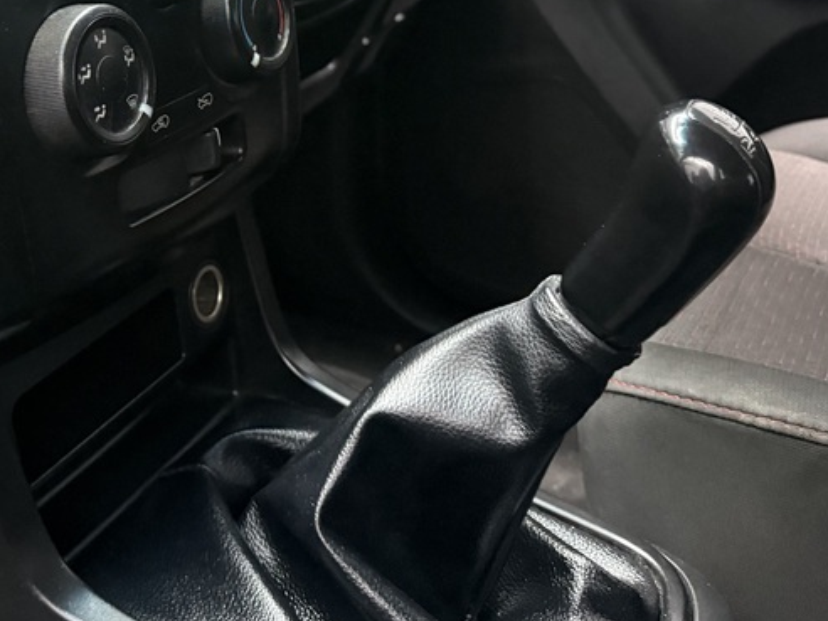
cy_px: 8
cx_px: 200
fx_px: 1196
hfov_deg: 37.2
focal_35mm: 50
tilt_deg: -14.1
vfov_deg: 27.5
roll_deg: -0.2
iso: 800
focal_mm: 6.76
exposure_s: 1/25
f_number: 1.78
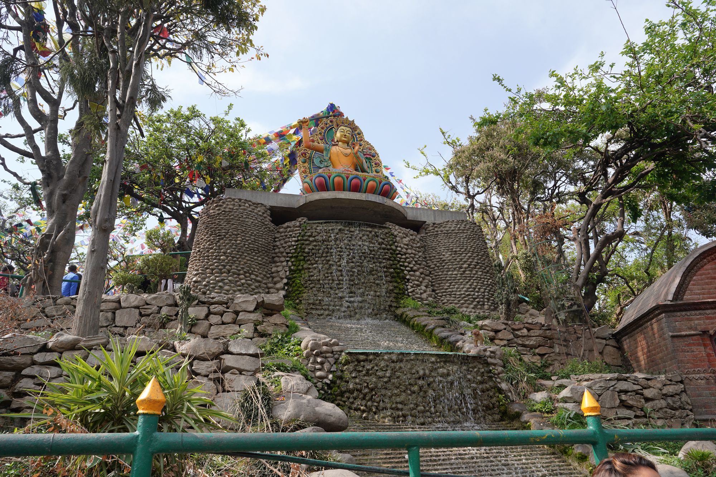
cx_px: 358
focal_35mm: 24
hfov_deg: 73.7
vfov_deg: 53.1
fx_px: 477
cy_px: 238
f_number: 11
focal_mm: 24
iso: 100
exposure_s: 1/100
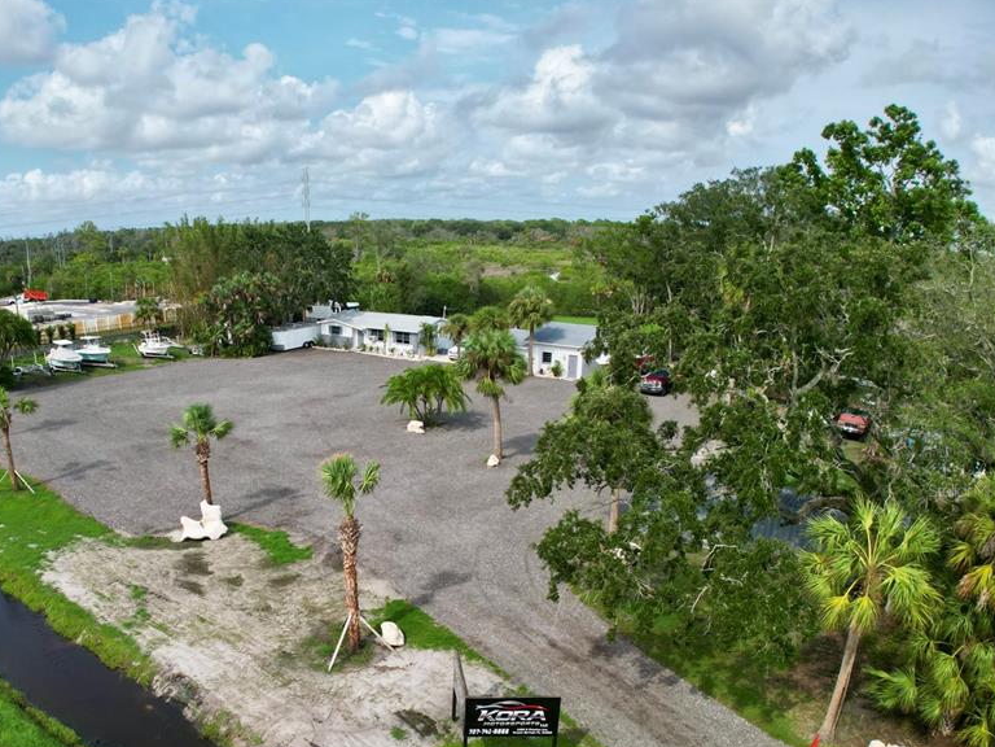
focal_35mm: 32
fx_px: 920
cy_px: 490
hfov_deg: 55.8
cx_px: 343
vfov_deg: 43.6
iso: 120
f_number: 1.7
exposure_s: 1/2500
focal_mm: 6.72
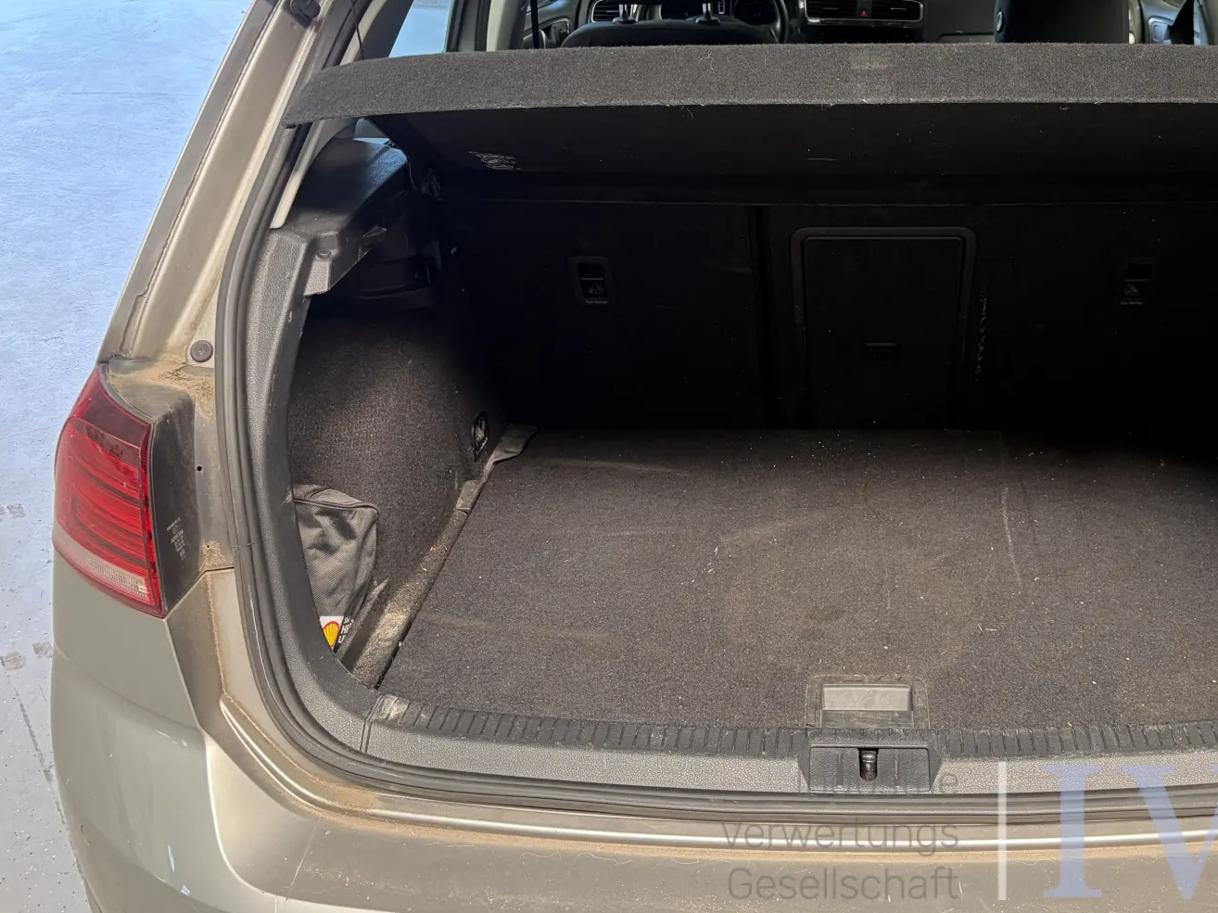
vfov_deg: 37.6
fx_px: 1337
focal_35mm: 38
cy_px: 366
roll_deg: +0.8
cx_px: 851
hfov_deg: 47.8
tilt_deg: -21.9
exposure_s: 1/111
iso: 125
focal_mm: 5.96
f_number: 1.6
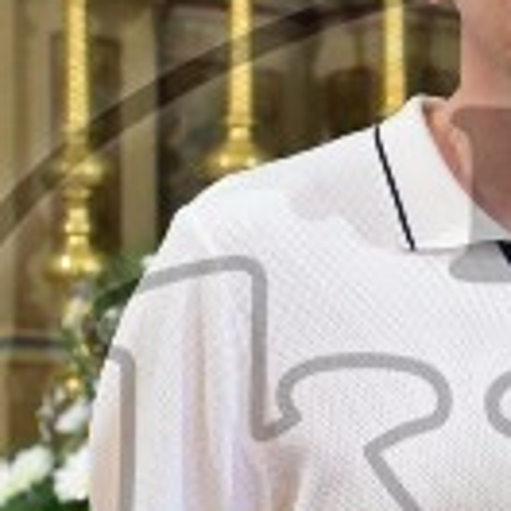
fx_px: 3140
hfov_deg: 9.0
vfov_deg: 9.3
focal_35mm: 188
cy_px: 408
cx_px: 856
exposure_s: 1/125
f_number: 4.5
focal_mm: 45
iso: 5000
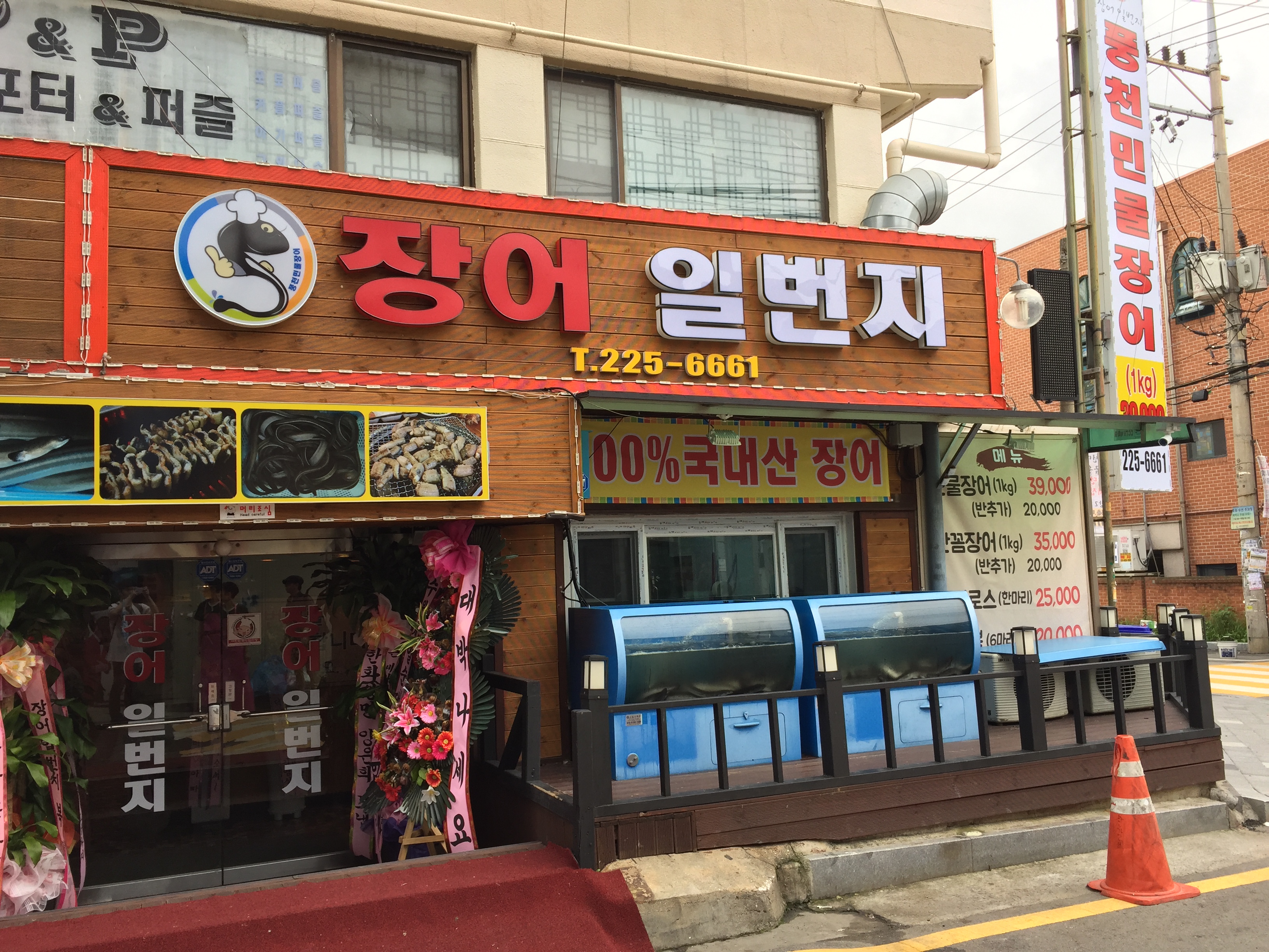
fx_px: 1063
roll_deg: +0.0
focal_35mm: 29
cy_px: 476
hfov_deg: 61.7
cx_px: 634
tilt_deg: +5.4
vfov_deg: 48.2
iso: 32
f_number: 2.2
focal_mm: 4.15
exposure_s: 1/494
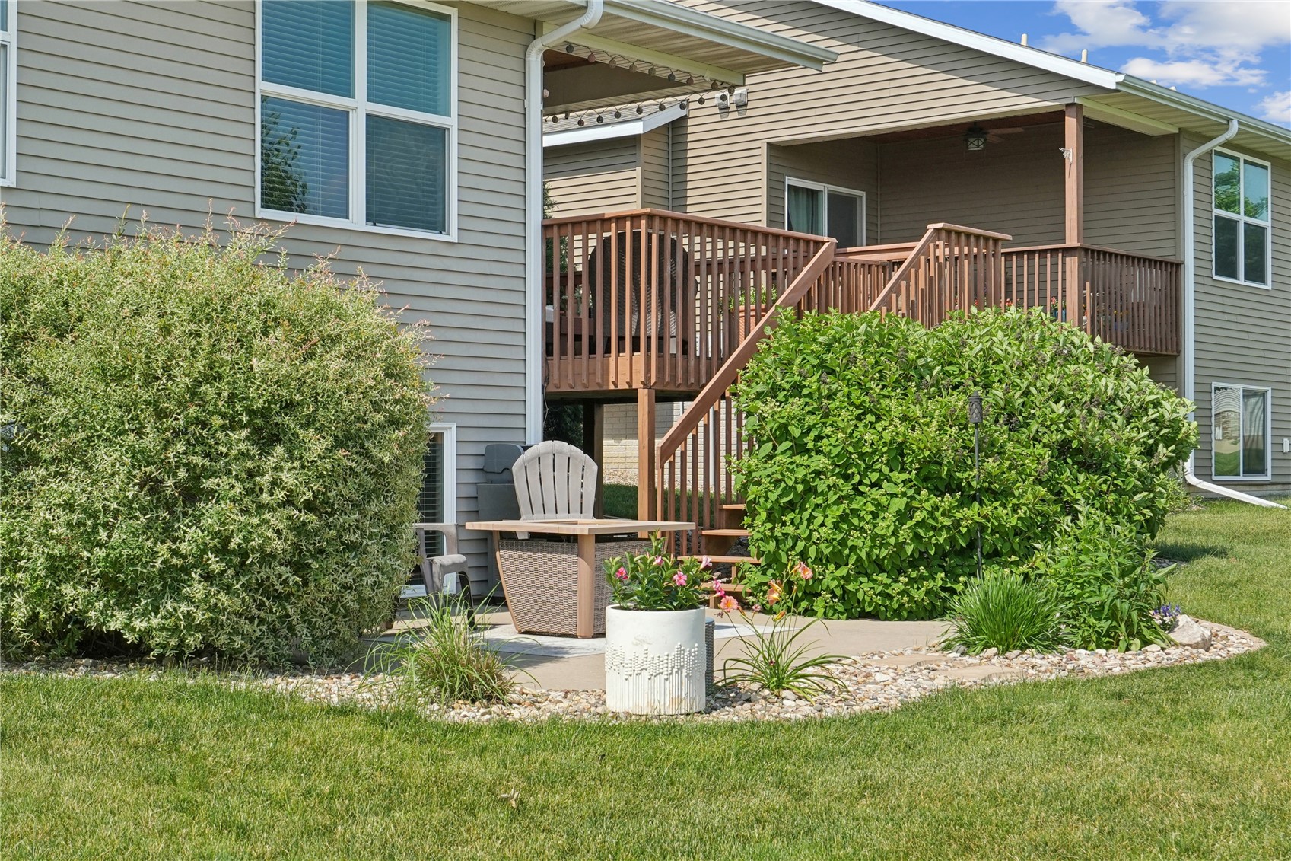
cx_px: 646
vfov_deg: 26.0
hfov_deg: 38.2
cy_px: 430
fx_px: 1864
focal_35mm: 52
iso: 400
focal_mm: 35
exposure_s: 1/500
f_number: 9
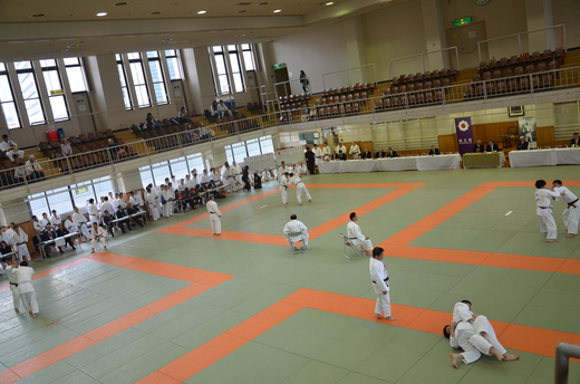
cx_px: 290
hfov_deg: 59.6
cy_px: 192
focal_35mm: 32
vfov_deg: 41.5
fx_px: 506
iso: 400
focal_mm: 21
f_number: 4.5
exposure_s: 1/80
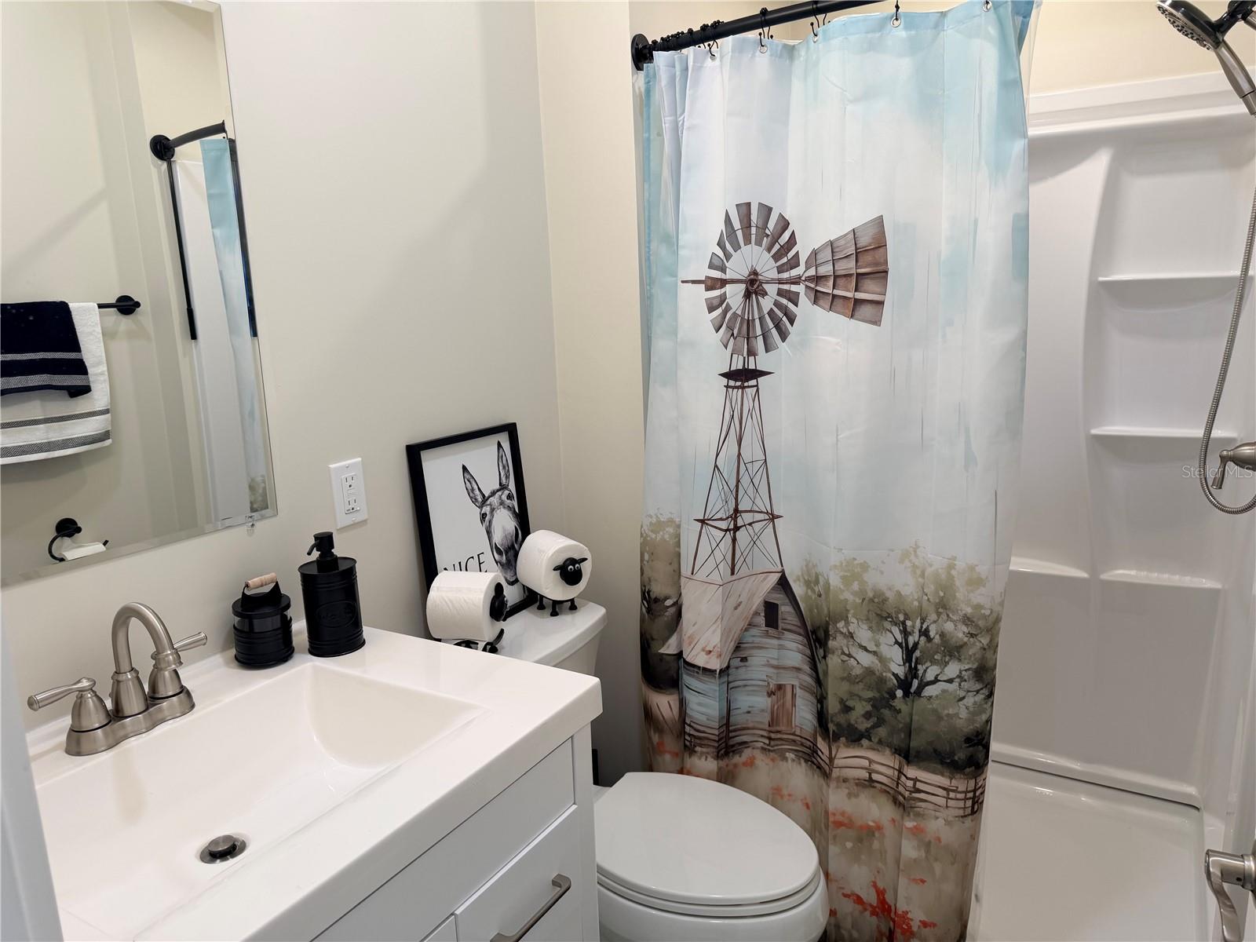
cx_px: 628
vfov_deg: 56.8
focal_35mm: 24
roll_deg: +2.2
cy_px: 471
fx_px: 871
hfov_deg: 71.6
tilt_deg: -11.1
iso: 80
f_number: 1.78
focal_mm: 6.76
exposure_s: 1/120
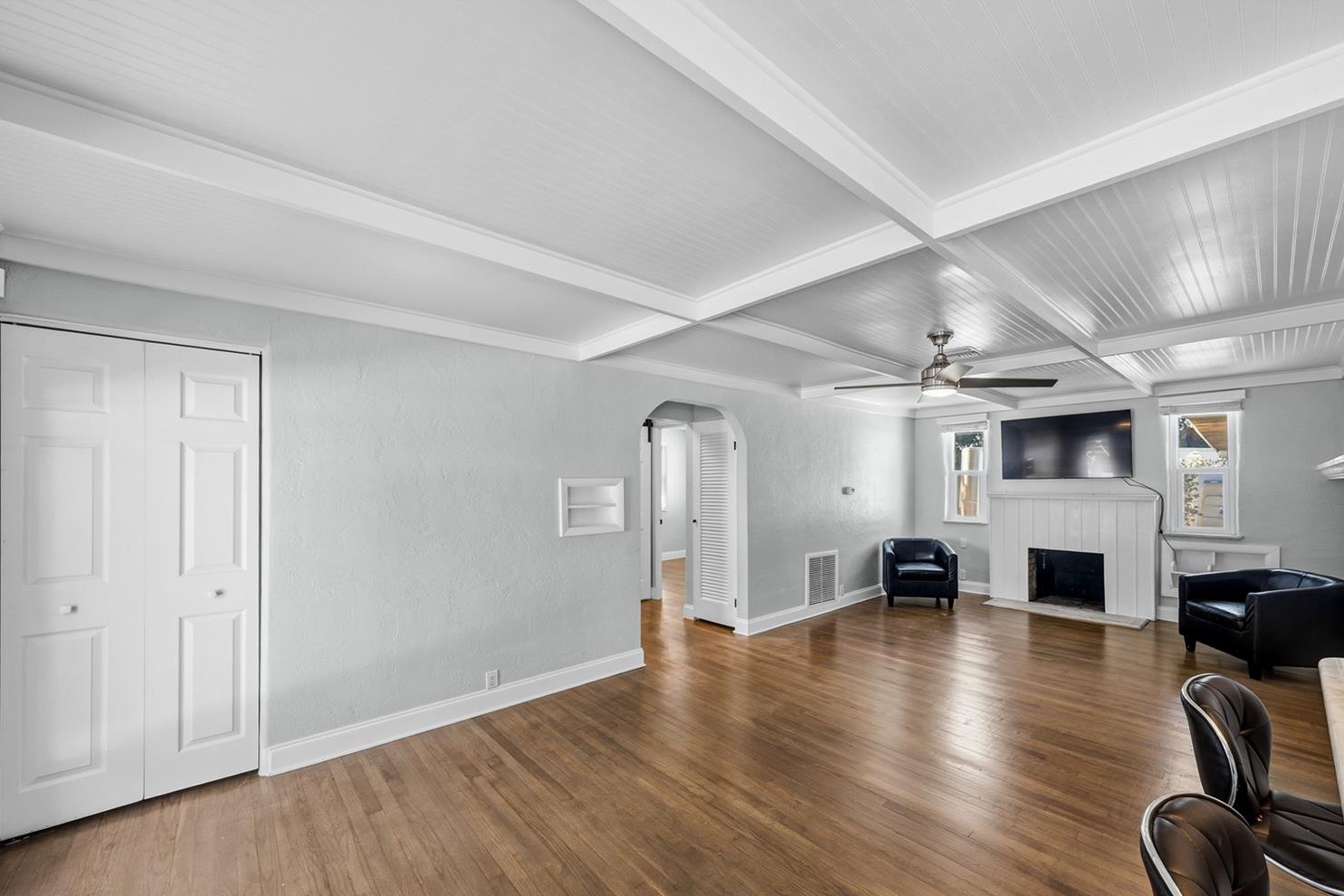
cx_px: 718
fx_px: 523
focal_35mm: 14
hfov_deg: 104.1
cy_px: 480
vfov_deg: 81.1
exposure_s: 1/100
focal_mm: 13
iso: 100
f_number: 9
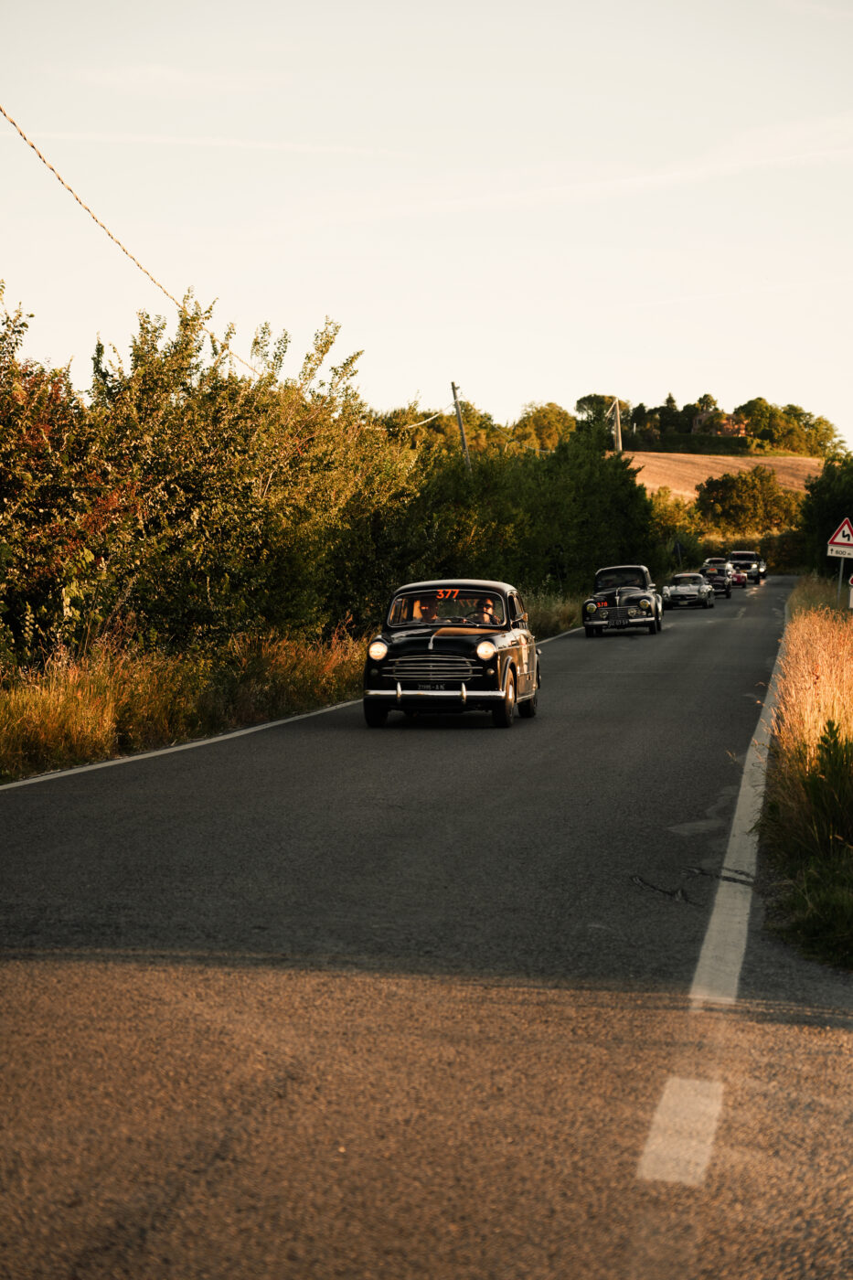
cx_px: 426
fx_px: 2524
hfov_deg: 19.2
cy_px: 640
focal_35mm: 71
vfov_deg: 28.5
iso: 100
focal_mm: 71
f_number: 4
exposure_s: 1/100
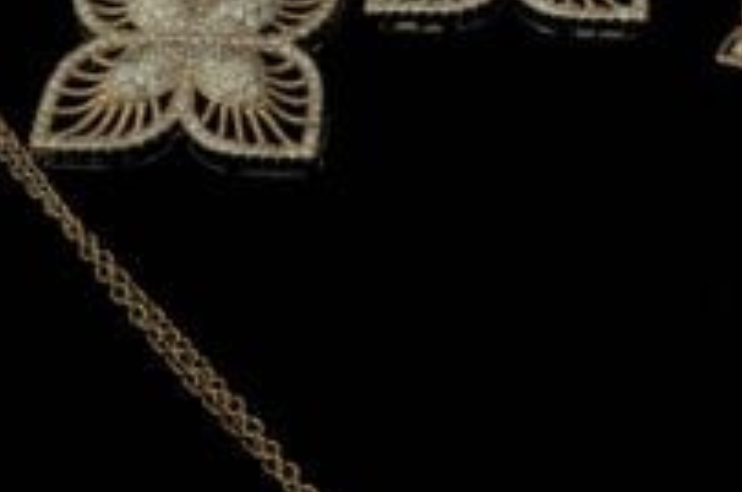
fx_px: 2716
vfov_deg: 9.9
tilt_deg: -38.9
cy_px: -325
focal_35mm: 132
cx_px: 408
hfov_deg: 15.6
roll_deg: +8.1
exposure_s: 1/60
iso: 160
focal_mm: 6.76
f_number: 1.78
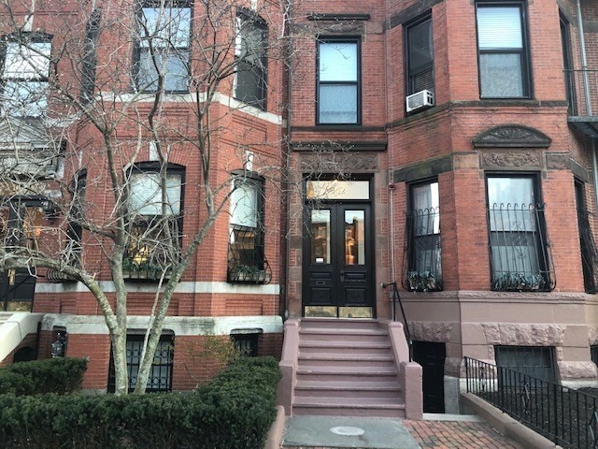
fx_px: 484
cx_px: 299
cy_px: 224
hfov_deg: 63.4
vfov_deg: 49.7
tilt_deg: +8.8
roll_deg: -0.9
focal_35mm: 28
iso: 32
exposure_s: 1/30
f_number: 1.8
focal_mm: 3.99
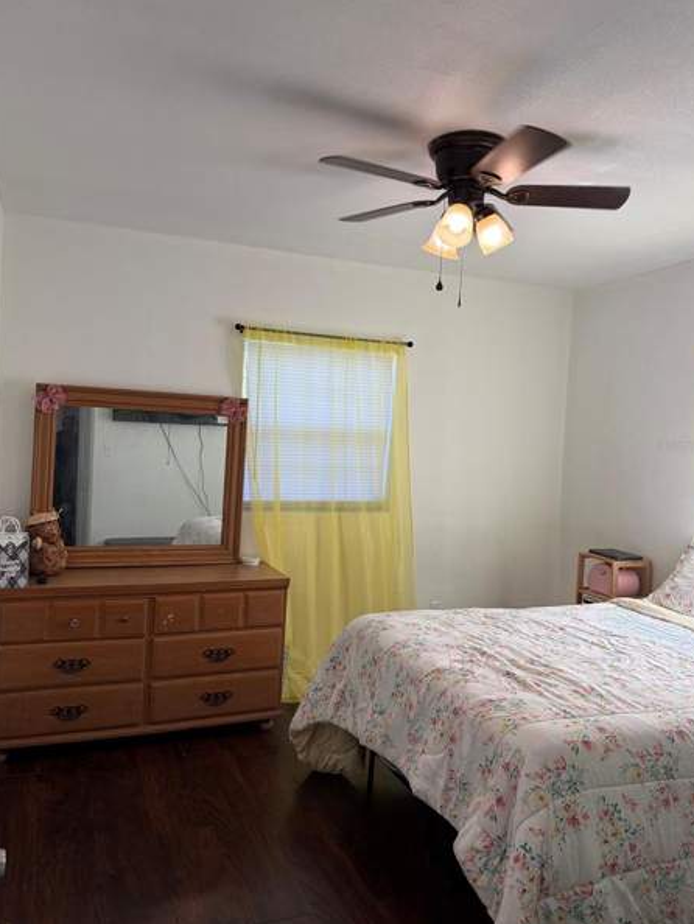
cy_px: 445
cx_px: 342
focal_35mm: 28
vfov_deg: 63.4
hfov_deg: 49.8
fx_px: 748
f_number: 1.6
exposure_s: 1/120
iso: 40
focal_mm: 5.96
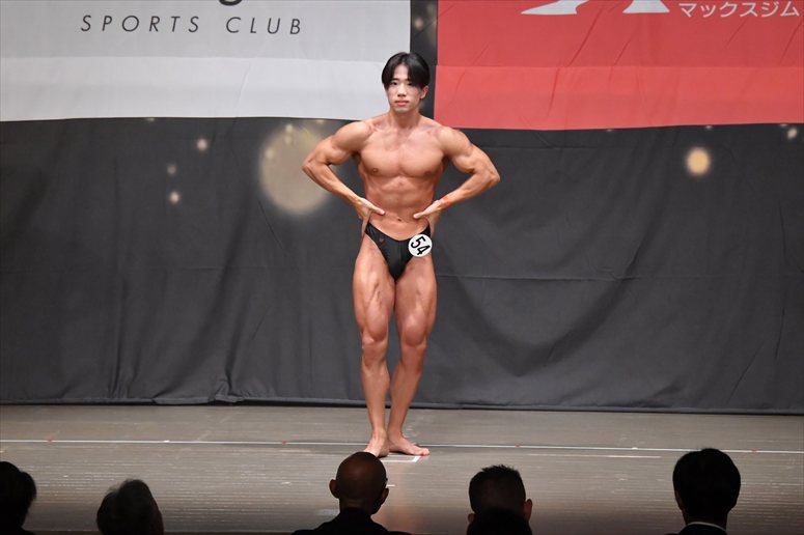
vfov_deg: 7.3
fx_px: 4174
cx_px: 402
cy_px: 268
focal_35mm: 187
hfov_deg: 11.0
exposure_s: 1/400
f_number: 5.6
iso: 6400
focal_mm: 125
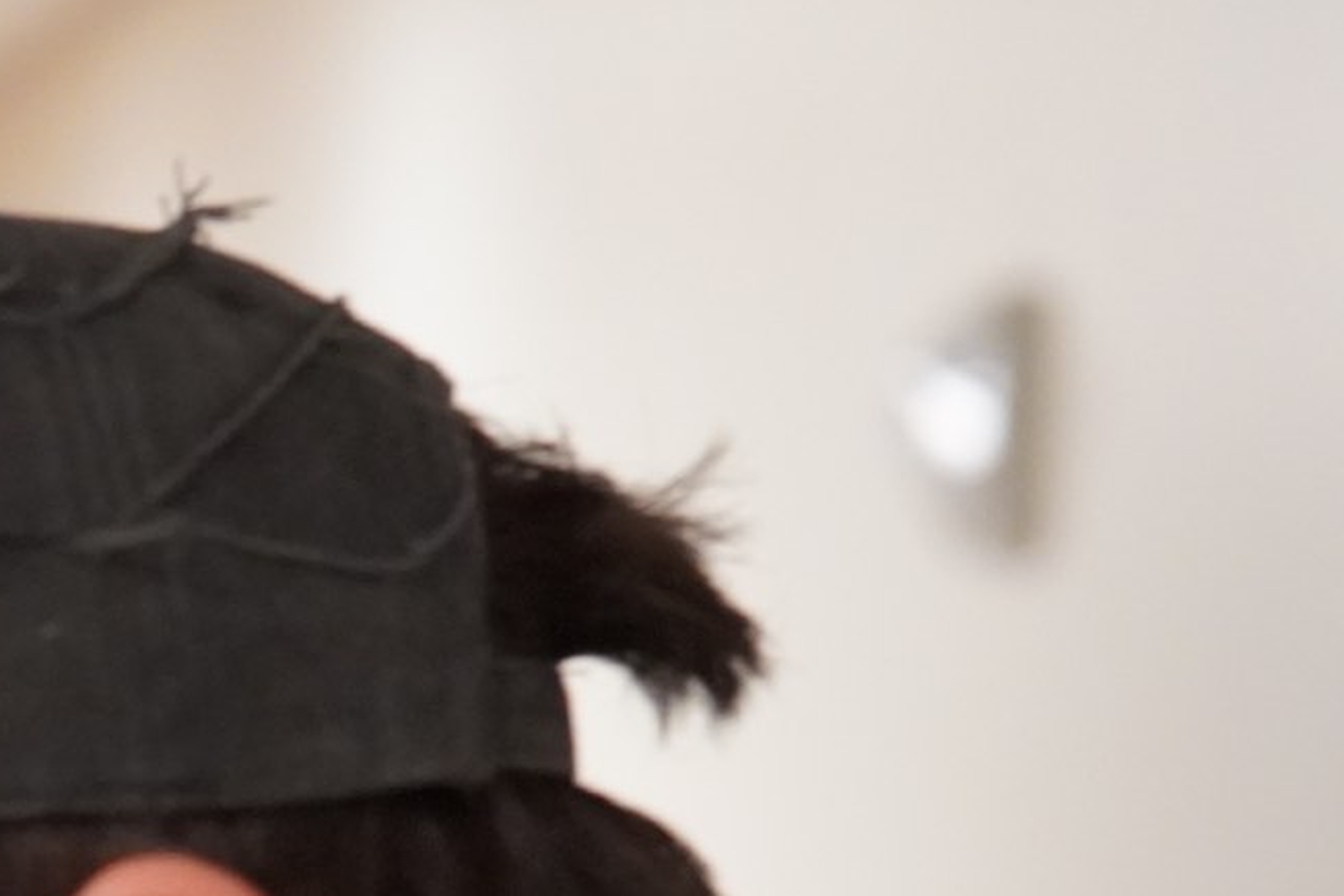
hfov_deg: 4.9
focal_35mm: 414
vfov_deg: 3.3
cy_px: 1576
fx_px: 15452
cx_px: -880
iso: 2000
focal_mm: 75
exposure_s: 1/160
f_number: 4
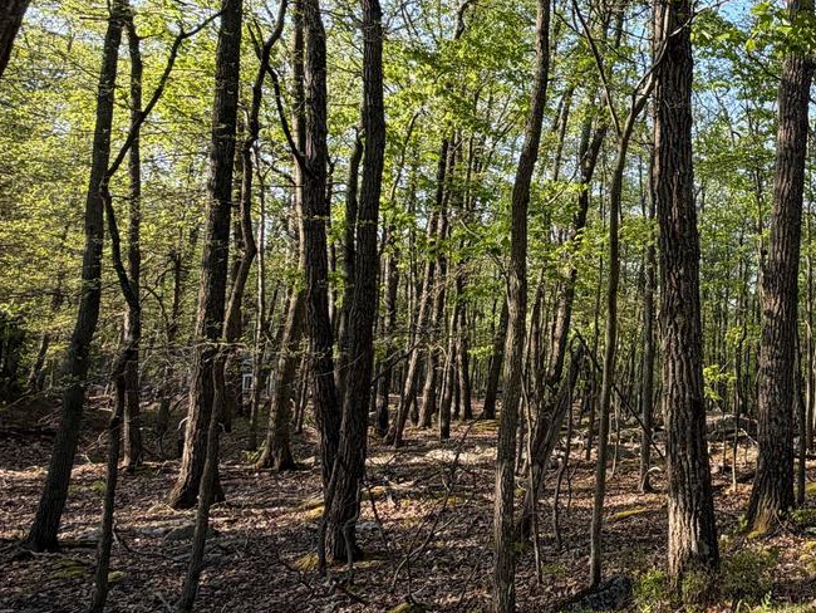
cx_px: 797
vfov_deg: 44.9
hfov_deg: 49.0
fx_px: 731
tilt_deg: +8.3
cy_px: 215
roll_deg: -0.6
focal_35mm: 31
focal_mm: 2.22
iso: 40
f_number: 2.2
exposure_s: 1/258
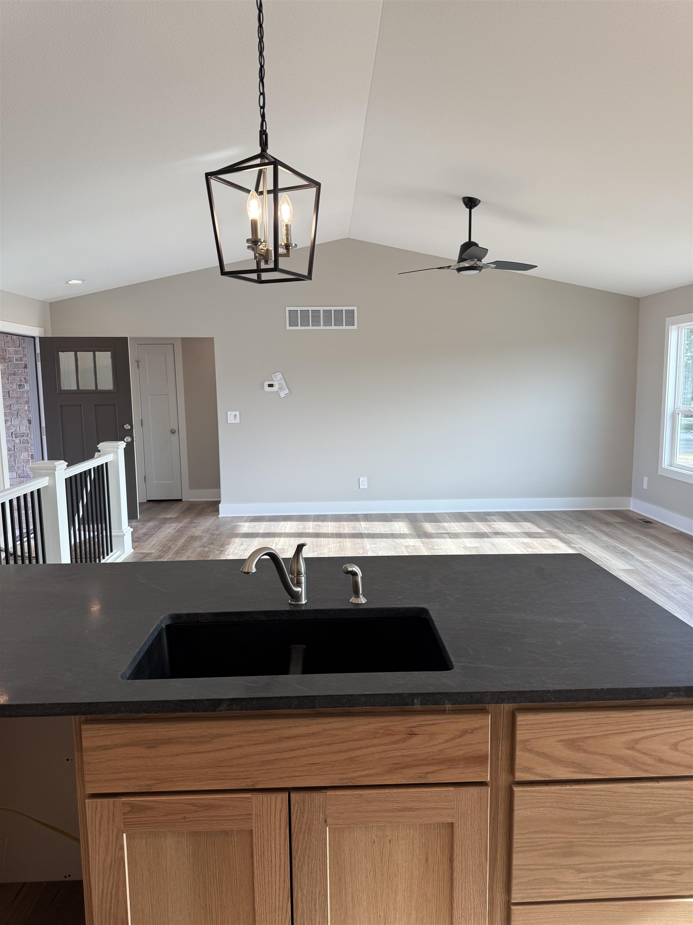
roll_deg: +2.0
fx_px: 641
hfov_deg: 56.8
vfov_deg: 71.6
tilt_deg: -4.4
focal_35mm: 24
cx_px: 346
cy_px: 462
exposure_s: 1/157
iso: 64
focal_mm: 6.76
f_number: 1.78
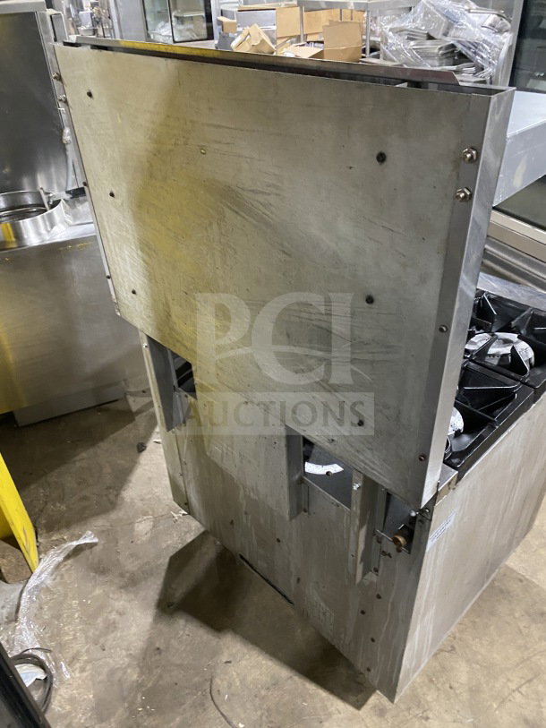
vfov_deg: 67.3
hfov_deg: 53.1
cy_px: 364
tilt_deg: -36.6
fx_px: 547
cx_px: 273
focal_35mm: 26
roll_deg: +1.1
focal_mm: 4.25
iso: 500
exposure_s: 1/40
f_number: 1.8
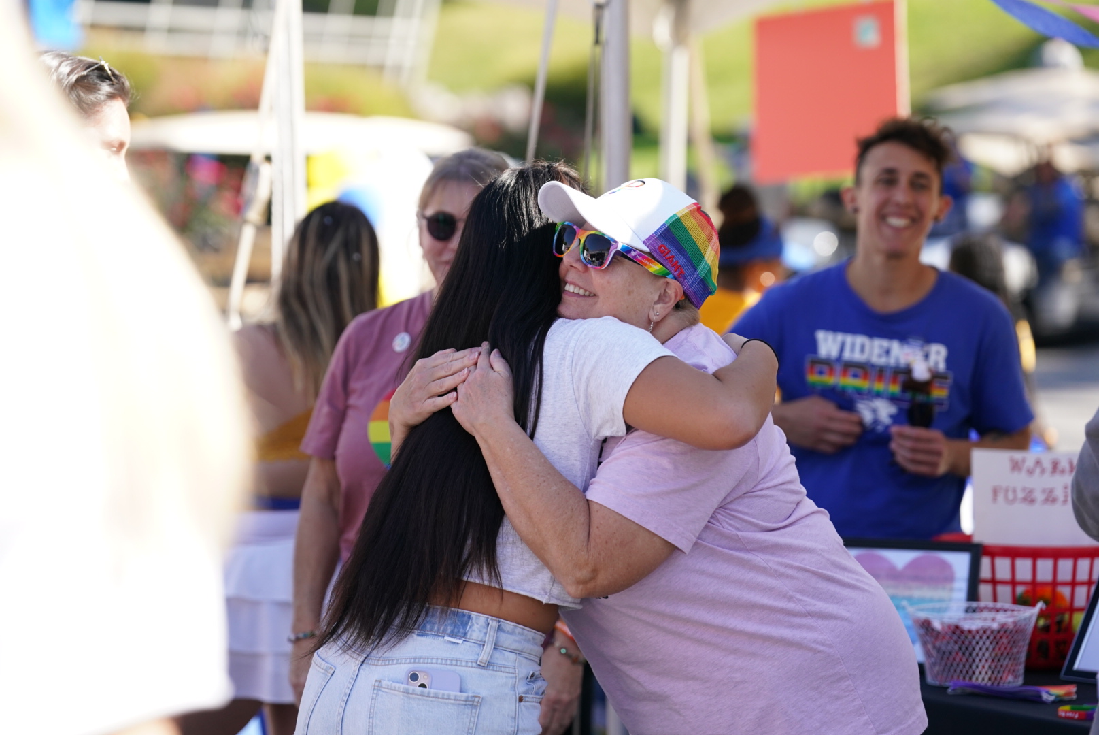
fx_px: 3727
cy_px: 368
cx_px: 550
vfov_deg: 11.3
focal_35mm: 122
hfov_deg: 16.8
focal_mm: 122
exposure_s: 1/4000
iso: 1000
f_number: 3.2
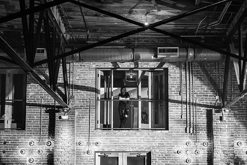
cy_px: 95
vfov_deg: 15.7
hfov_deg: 23.4
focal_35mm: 87
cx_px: 123
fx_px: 596
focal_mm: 75
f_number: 5.6
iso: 3200
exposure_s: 1/125
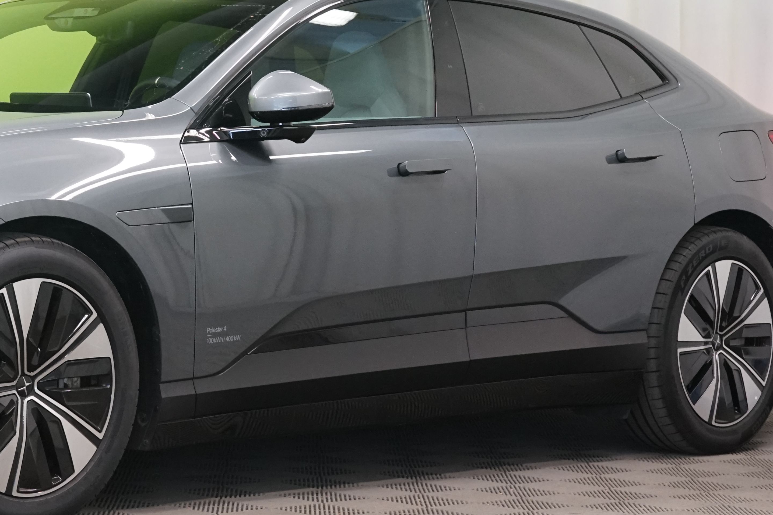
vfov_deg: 11.7
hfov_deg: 17.3
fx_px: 2512
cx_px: 122
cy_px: 155
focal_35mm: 117
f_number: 8
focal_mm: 56
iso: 2000
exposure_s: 1/20
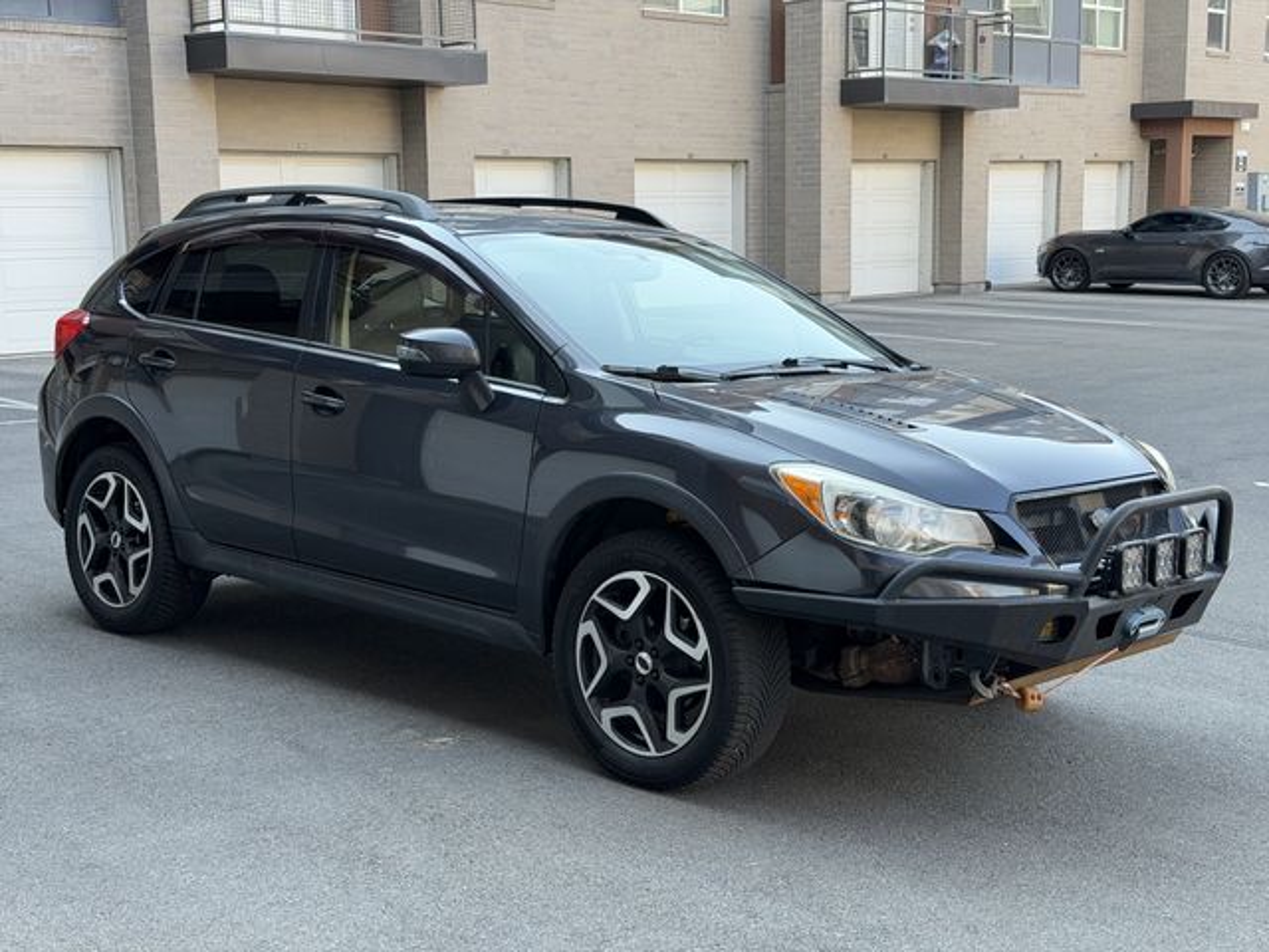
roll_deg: +0.4
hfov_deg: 39.7
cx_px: 634
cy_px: 476
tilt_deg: -7.5
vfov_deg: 30.3
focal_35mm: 48
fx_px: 1760
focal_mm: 6.76
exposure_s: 1/322
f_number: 1.78
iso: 80
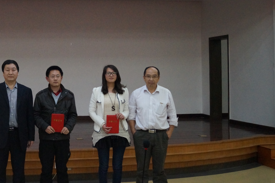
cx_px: 37
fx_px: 405
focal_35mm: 53
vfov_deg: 25.4
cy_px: 67
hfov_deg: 35.7
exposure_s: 1/160
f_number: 4
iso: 2500
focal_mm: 20
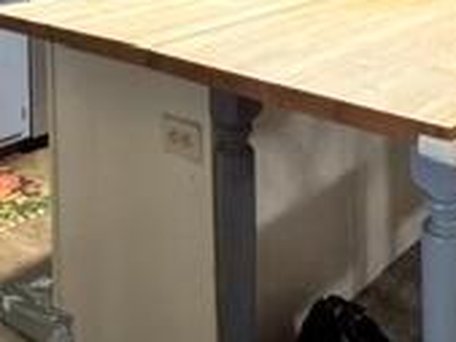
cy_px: -137
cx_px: 302
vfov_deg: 24.0
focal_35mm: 51
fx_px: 672
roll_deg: +1.7
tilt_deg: +0.5
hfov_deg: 37.1
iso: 320
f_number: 2.2
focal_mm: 2.22
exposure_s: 1/24
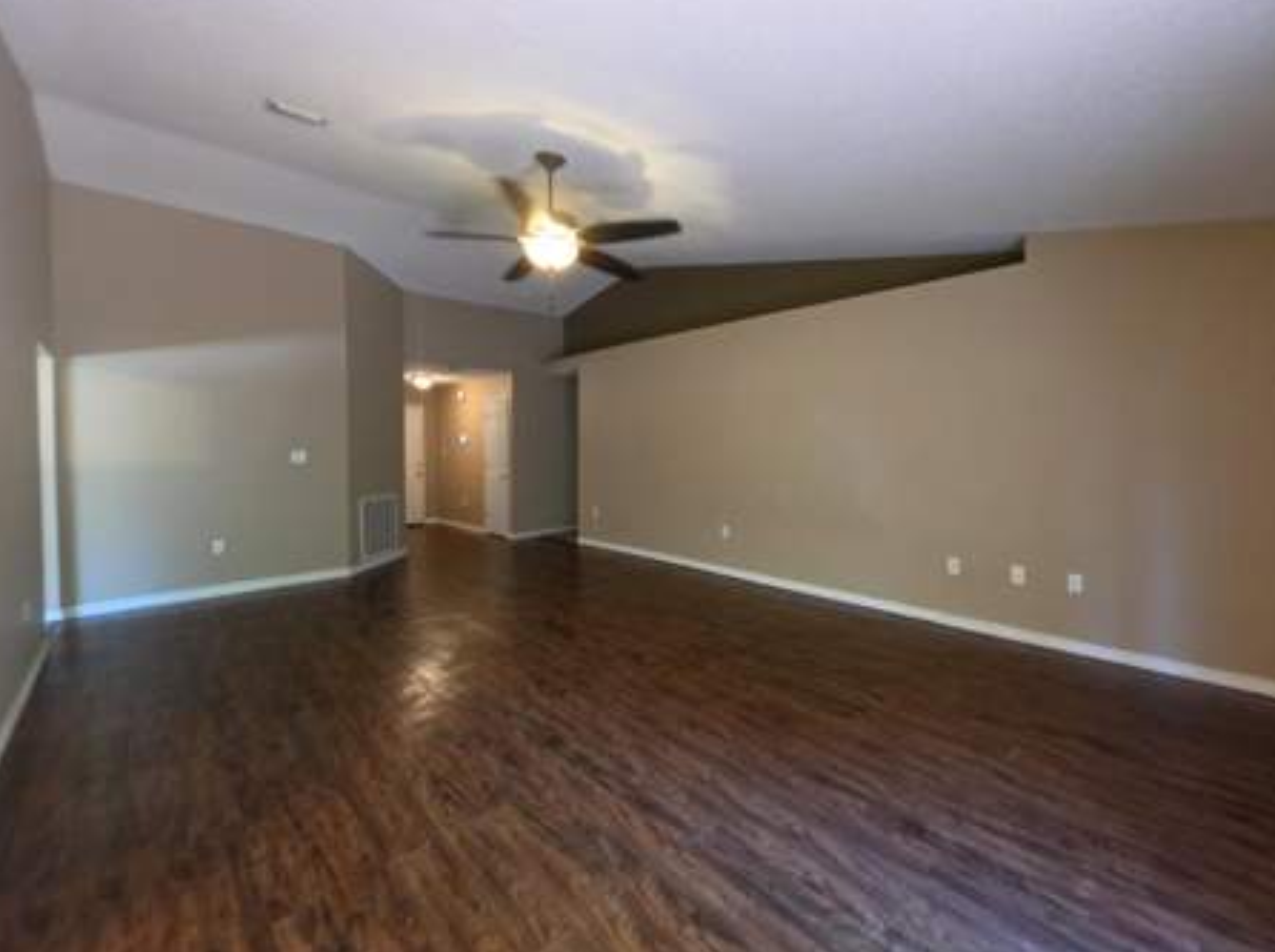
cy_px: 447
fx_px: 515
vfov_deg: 85.4
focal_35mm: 14
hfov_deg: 102.1
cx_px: 655
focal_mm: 2.2
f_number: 1.9
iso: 400
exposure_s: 1/60
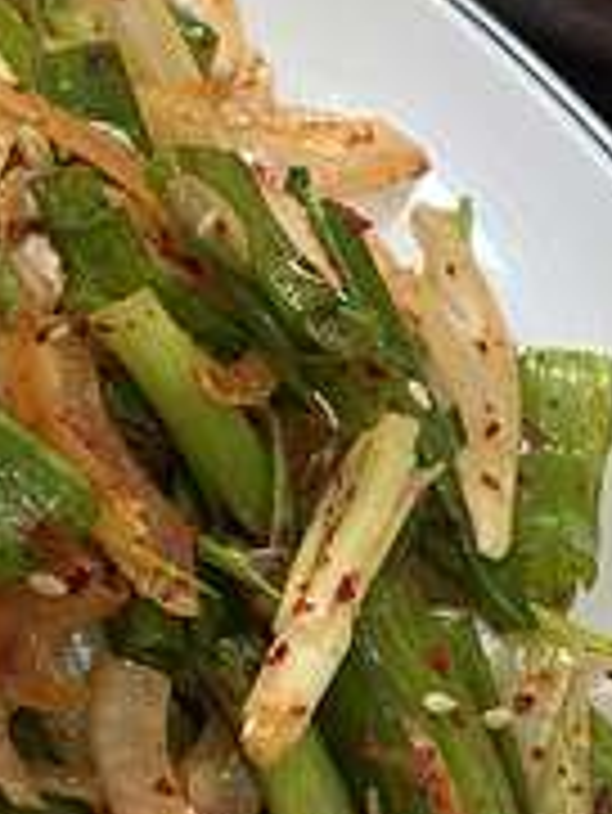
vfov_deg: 14.2
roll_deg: -8.3
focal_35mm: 138
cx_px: 36
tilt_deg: -41.7
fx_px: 3249
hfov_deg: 10.7
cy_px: 166
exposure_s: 1/50
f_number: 1.6
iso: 100
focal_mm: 5.96
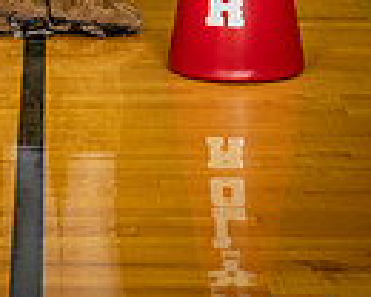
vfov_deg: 7.8
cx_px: 68
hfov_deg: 10.2
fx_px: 2075
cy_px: -343
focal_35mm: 189
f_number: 7.1
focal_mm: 58
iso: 800
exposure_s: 1/160
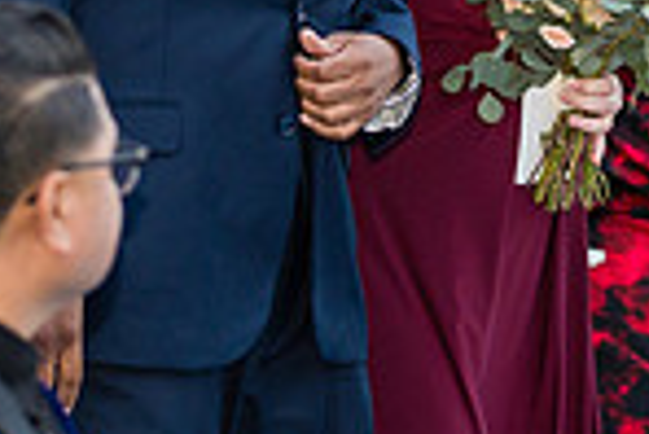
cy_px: -125
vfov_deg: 4.7
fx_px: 5305
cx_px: 570
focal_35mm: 294
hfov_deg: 7.0
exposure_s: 1/250
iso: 320
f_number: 1.2
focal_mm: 50
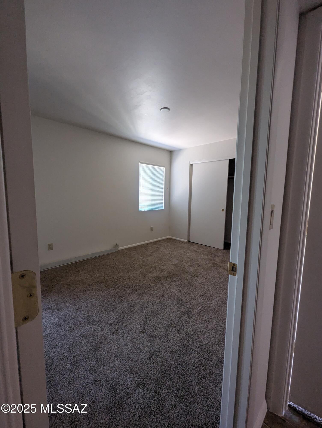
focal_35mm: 13
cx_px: 161
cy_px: 214
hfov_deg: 90.0
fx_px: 161
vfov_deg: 106.1
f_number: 2.2
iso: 216
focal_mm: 1.95
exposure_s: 1/23.8
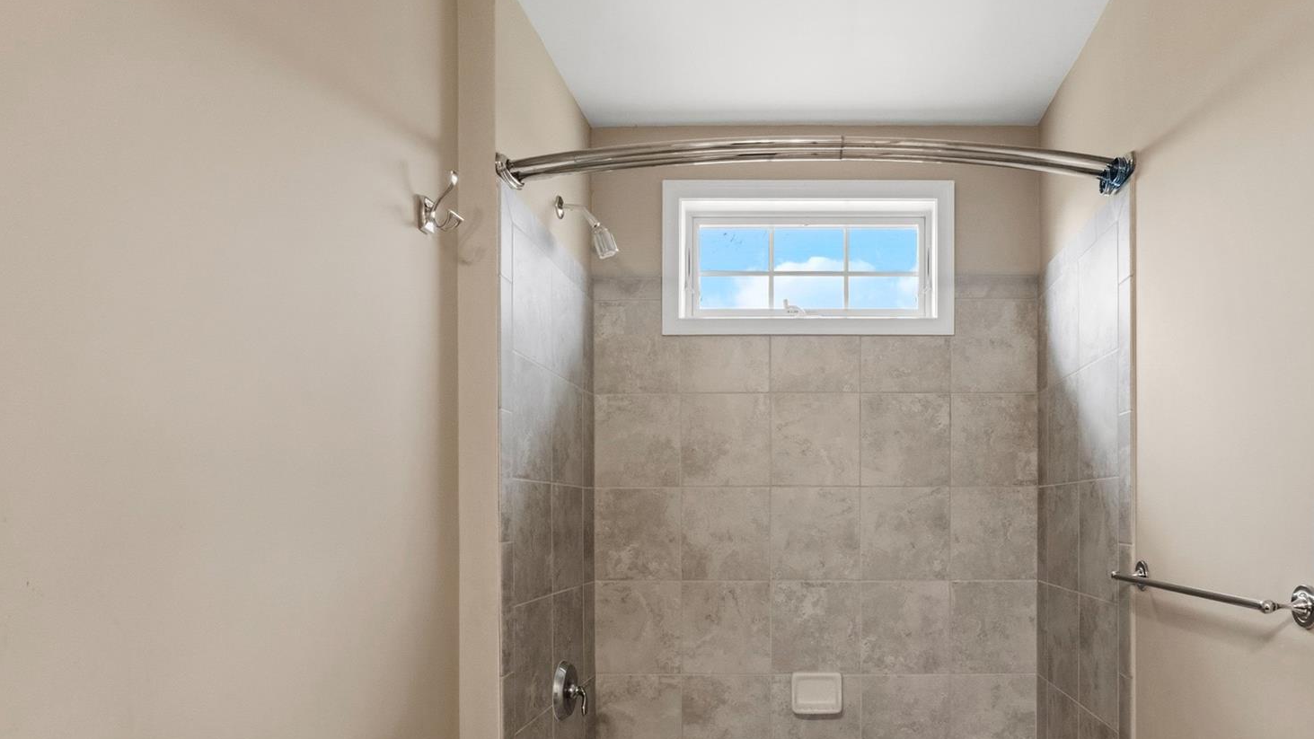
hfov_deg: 80.8
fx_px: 767
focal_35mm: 22
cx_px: 746
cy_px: 473
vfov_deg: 50.8
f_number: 8
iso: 1250
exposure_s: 1/2
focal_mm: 10
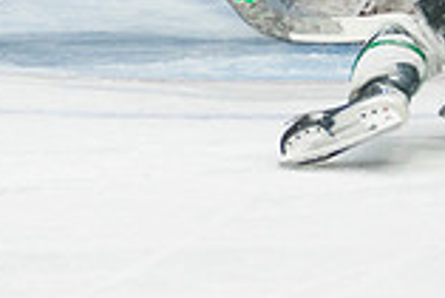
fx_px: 5852
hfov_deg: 4.4
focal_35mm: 473
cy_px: -120
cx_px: 265
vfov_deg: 2.9
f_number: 2.8
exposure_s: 1/640
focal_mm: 105
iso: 1250
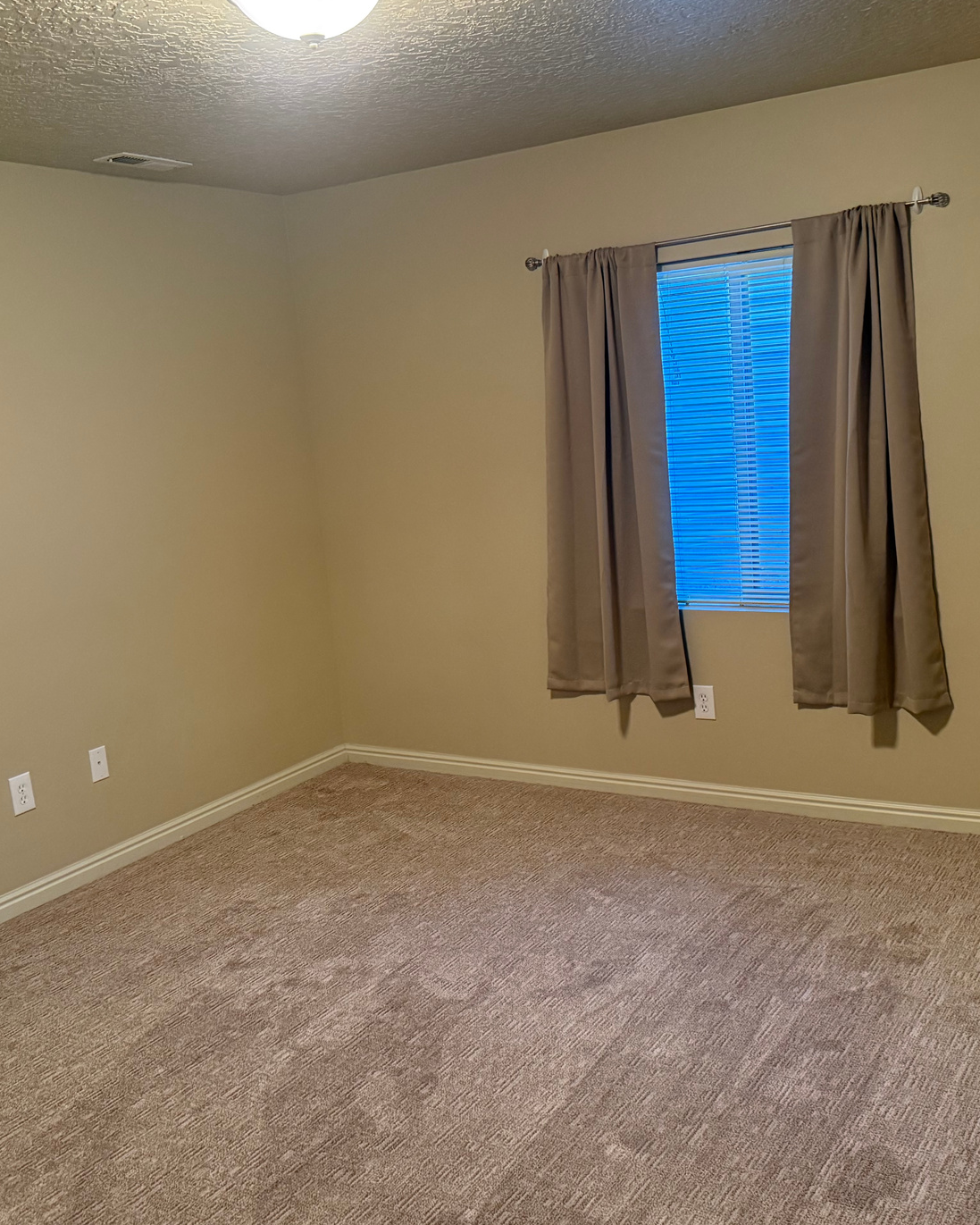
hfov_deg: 42.2
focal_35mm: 35
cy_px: 606
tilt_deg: -9.6
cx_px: 525
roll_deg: +4.6
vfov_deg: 51.5
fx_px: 1269
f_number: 1.78
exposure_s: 1/60
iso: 640
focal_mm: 6.76
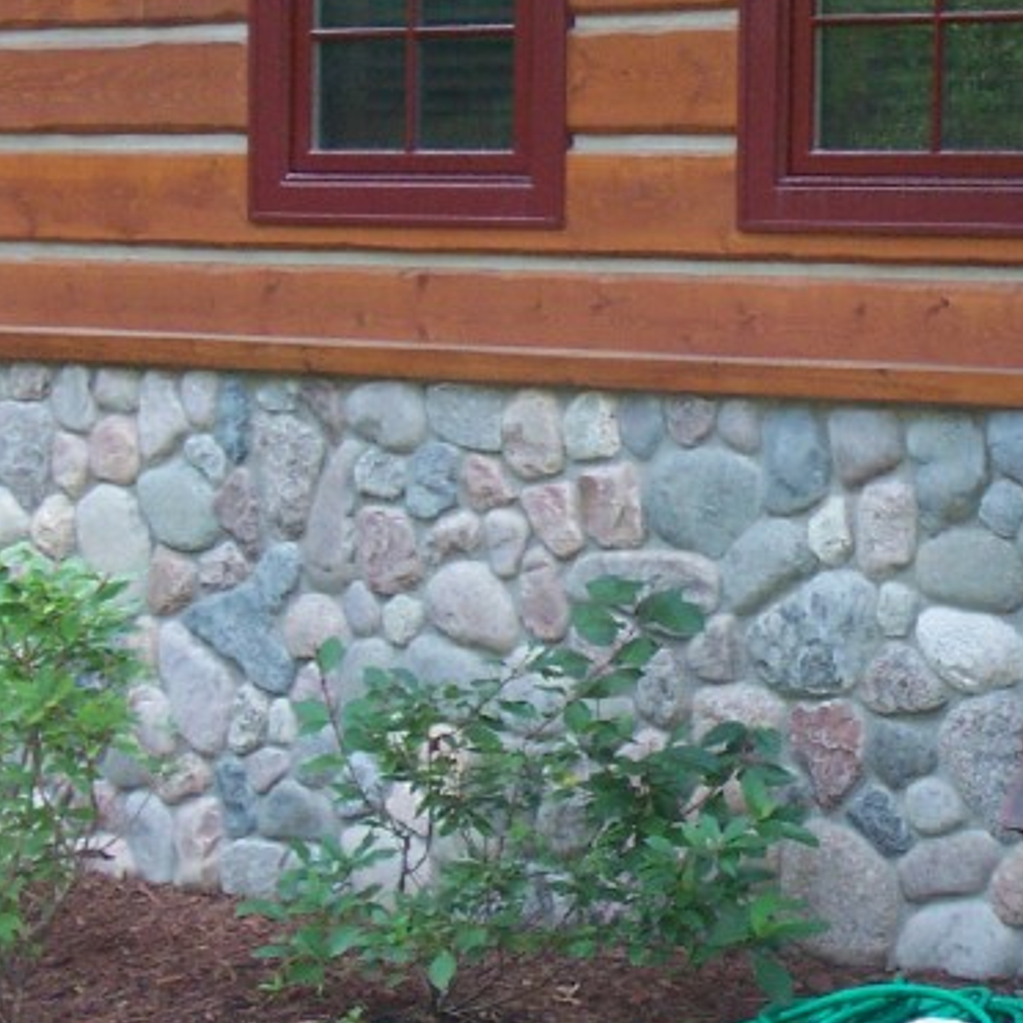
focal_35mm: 95
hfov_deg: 18.0
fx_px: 3176
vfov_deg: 18.3
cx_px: 896
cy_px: 572
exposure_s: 1/60
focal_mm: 6.4
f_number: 3.9
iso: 125
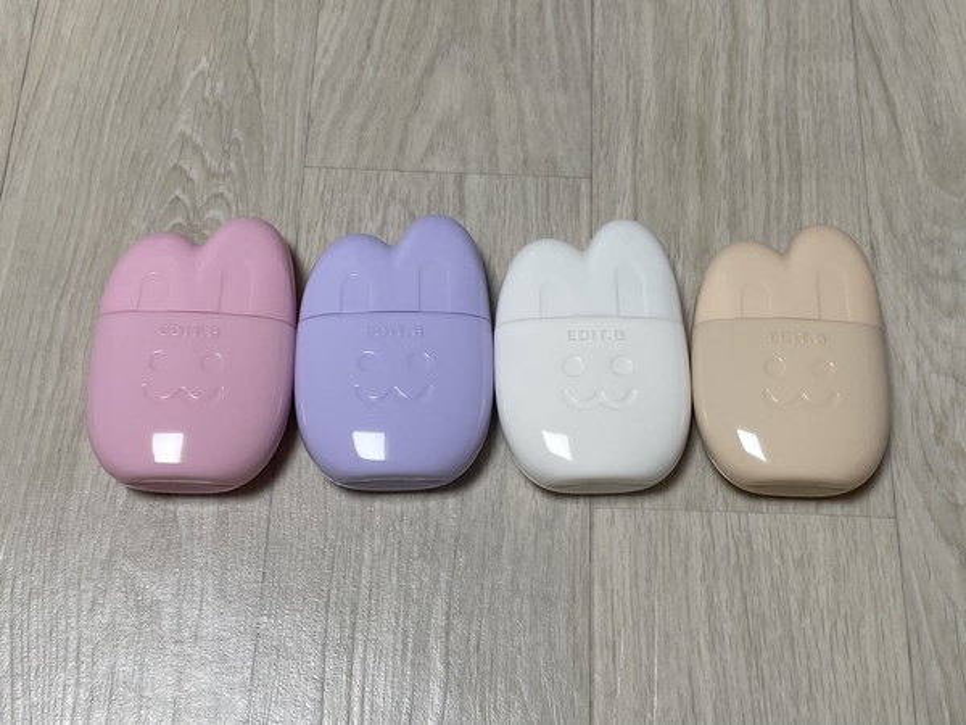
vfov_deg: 53.1
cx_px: 483
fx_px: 726
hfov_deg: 67.3
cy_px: 362
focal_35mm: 26
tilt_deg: -67.8
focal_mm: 4.2
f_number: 1.6
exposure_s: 1/120
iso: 80
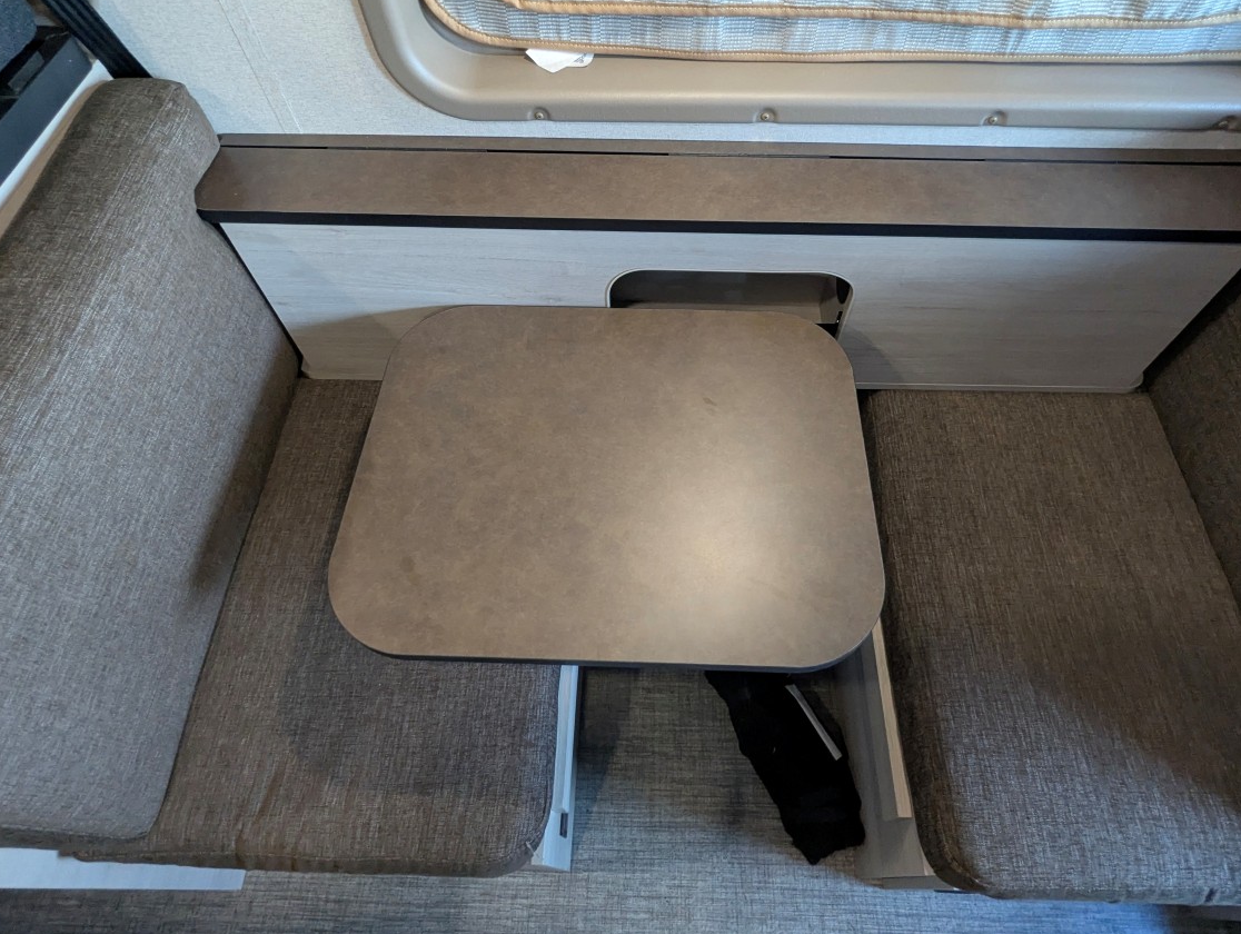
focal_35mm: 20
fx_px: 718
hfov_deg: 81.6
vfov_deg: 65.7
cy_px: 394
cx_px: 651
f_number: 2.2
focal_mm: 2.35
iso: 315
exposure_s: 1/62.3
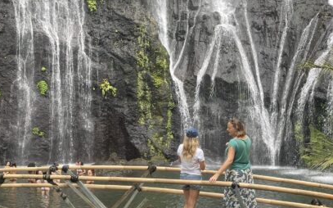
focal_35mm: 80
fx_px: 726
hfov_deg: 25.8
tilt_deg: -1.8
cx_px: 187
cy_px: 80
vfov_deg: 16.3
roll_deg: -0.8
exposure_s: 1/87
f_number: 2.2
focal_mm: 7.5
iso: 200
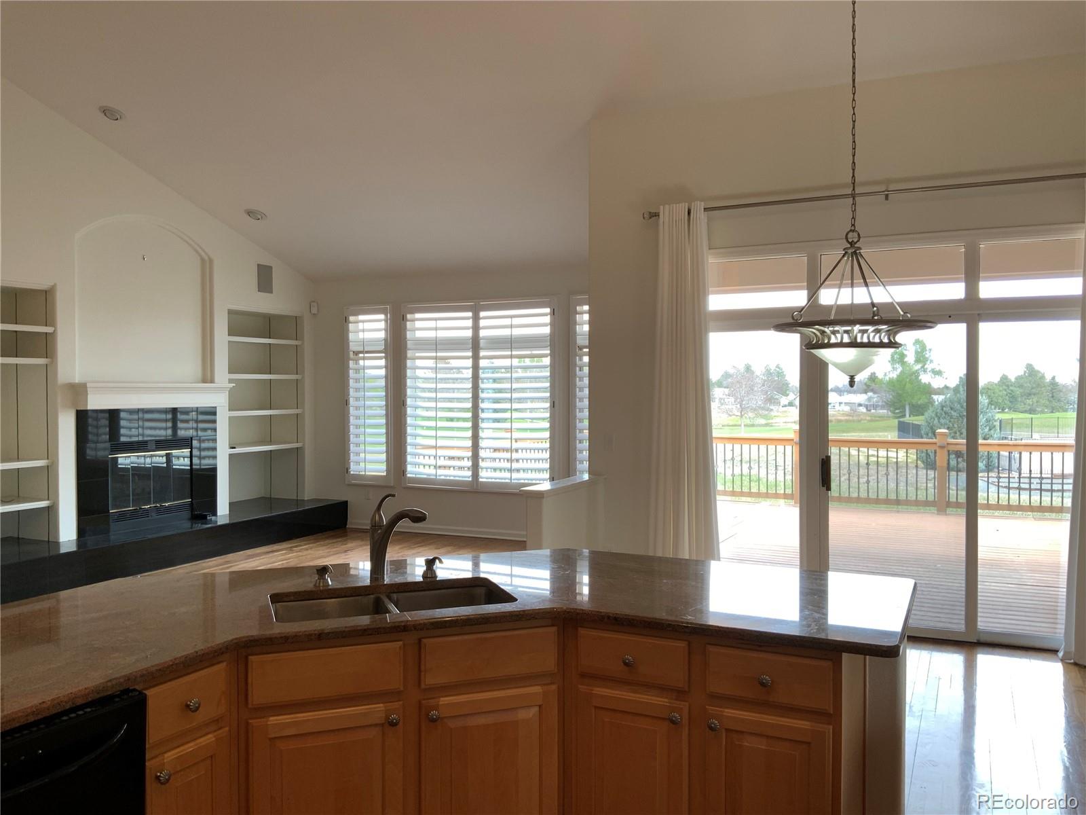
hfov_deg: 61.7
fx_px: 910
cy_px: 408
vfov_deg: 48.2
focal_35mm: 29
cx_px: 543
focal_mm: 3
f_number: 1.8
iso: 25
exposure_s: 1/120
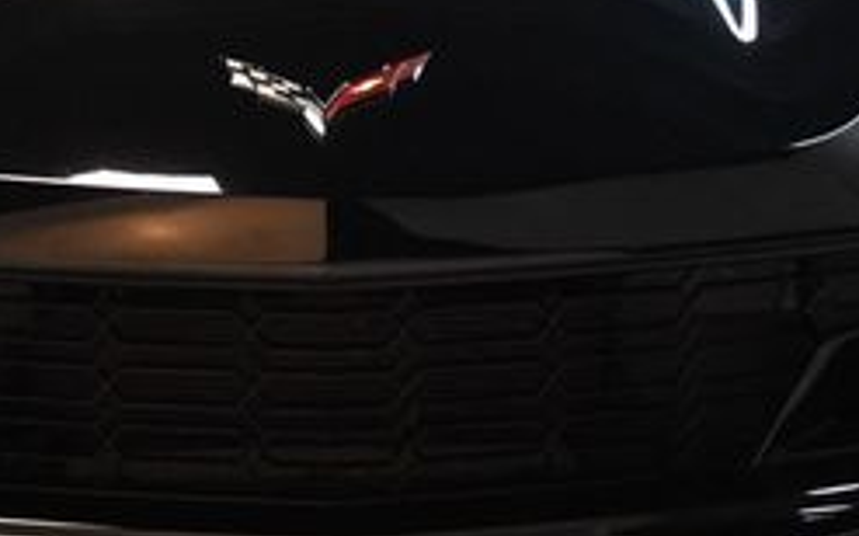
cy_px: 136
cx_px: 316
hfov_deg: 20.2
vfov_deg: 12.6
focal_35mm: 103
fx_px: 2410
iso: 2800
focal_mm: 26
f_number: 3.8
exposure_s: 1/125
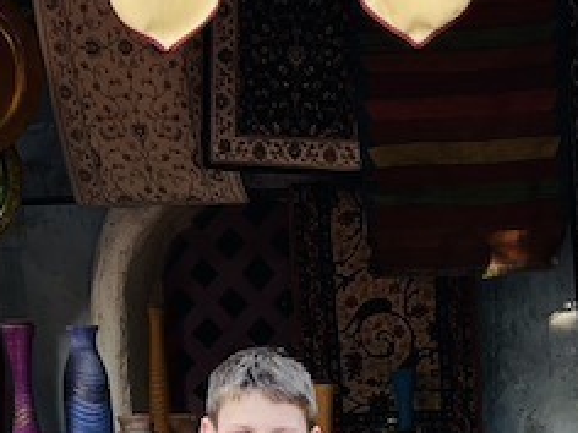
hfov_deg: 16.9
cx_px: 615
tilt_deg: -9.0
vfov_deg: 12.6
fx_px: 1887
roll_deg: +2.7
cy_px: 616
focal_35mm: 113
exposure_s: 1/121
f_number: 1.5
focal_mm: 5.7
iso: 50
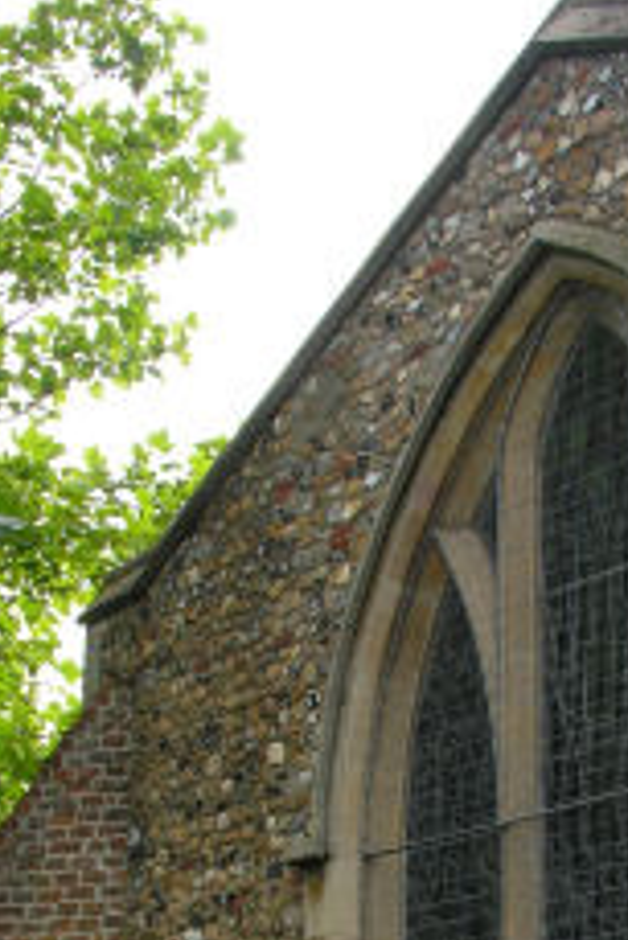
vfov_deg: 26.5
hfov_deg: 18.6
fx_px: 1907
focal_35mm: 73
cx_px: 441
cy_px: 895
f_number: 4
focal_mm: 8.9
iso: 50
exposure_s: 1/69.4
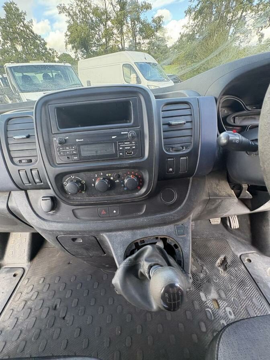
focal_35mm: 14
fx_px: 146
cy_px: 180
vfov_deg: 102.1
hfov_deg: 85.7
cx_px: 135
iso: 200
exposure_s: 1/88
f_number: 2.2
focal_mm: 2.22
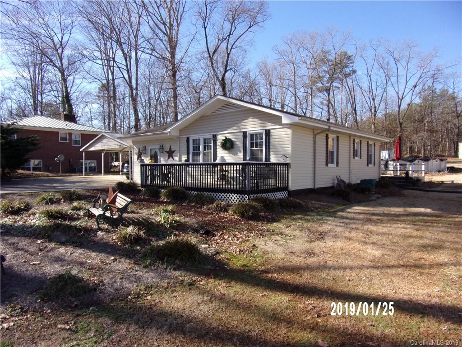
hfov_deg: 71.6
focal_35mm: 24
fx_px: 320
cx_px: 231
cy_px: 174
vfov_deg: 56.8
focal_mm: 4.3
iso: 80
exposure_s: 1/480
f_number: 3.3
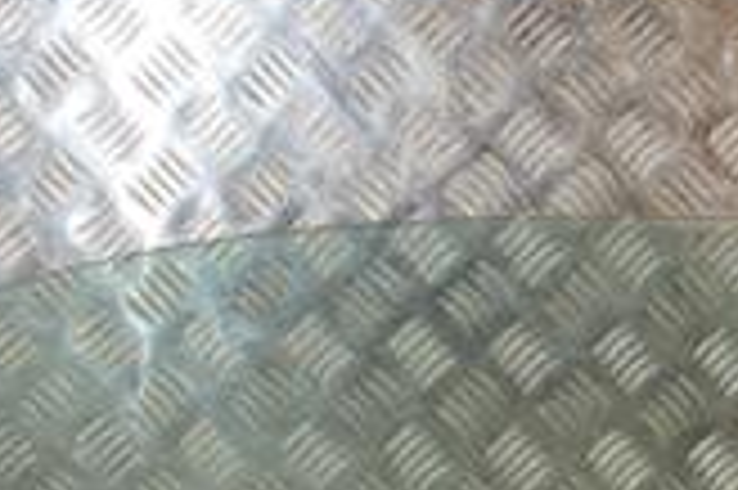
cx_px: 270
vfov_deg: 13.4
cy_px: 616
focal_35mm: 99
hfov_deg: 20.6
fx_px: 2027
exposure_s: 1/200
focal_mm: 18
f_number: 6.3
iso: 800
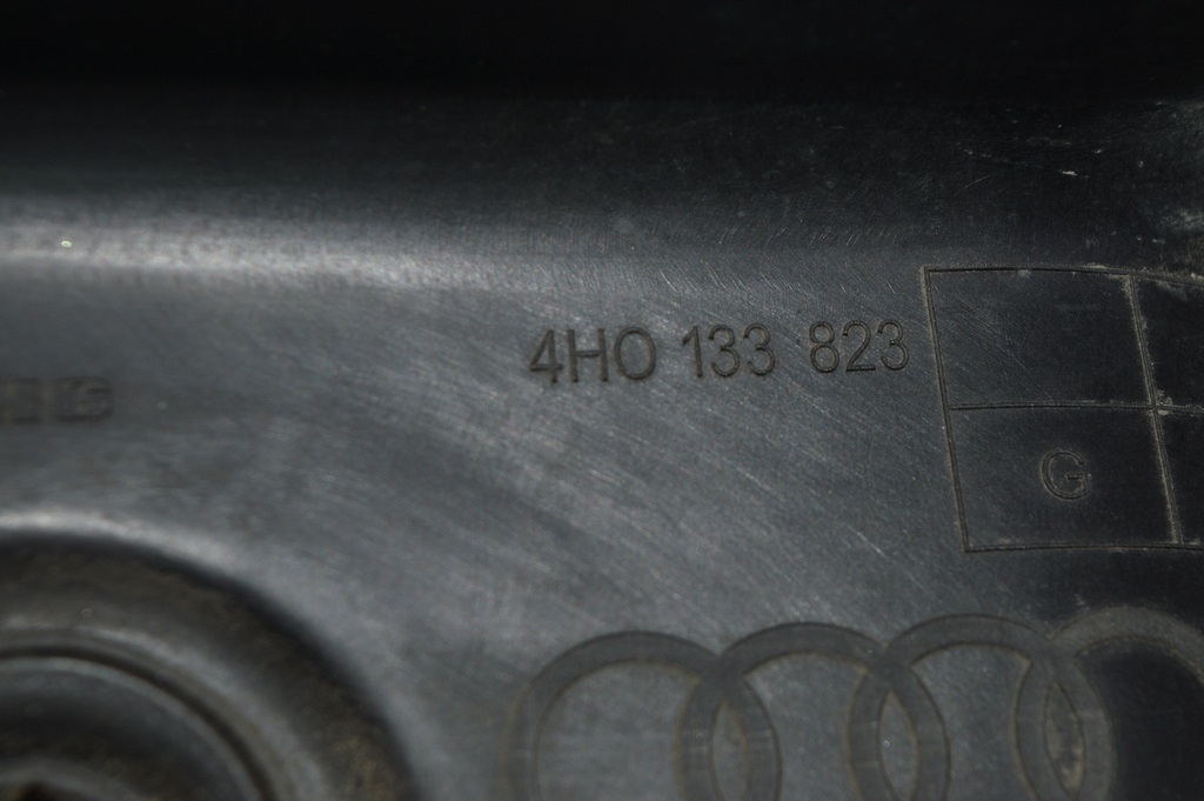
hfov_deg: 24.6
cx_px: 602
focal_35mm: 82
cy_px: 400
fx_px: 2757
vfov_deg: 16.5
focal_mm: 55
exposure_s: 1/60
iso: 100
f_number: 8
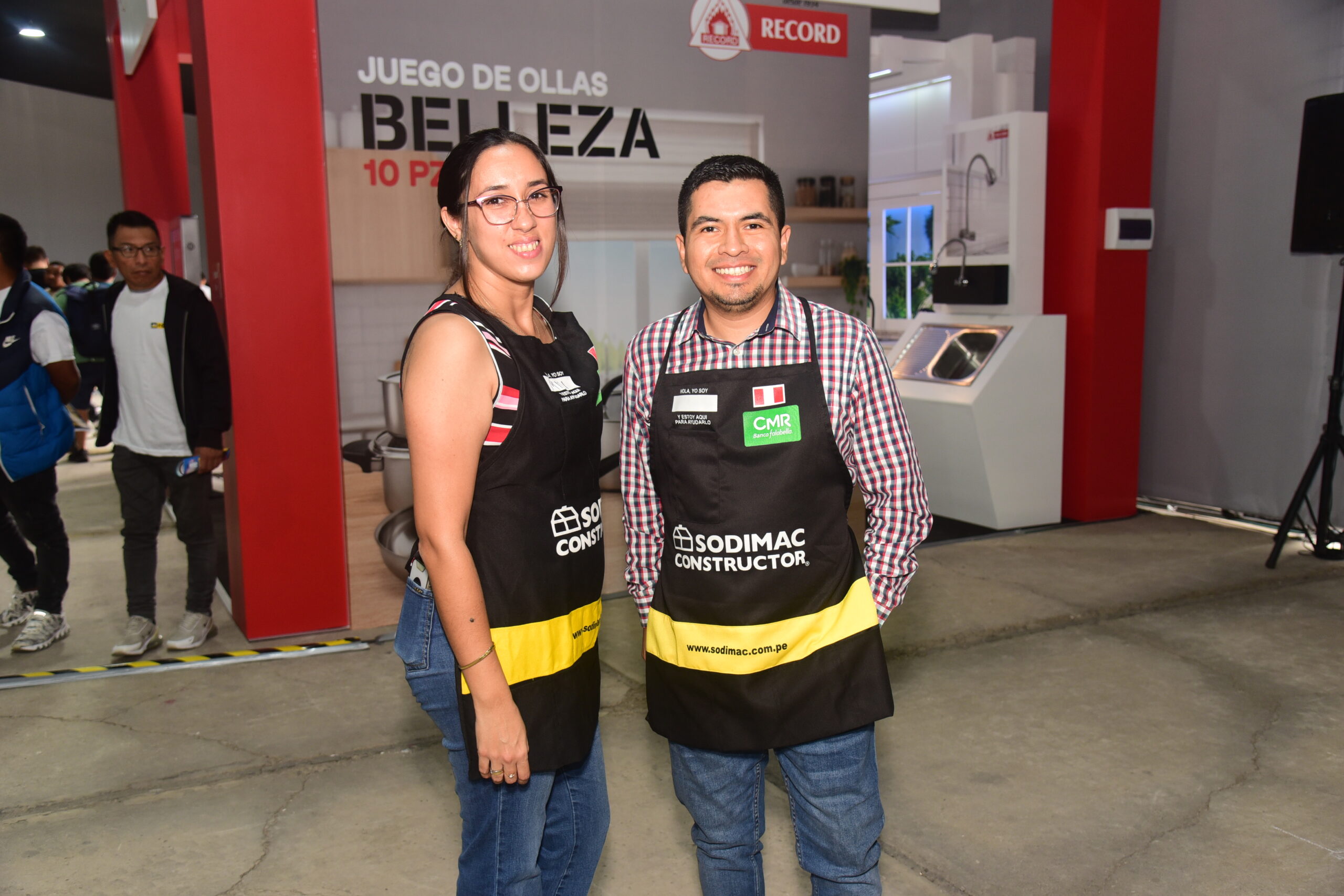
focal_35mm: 34
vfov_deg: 38.9
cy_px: 448
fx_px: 1269
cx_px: 672
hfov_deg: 55.8
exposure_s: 1/125
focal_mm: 34
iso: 800
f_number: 5.6
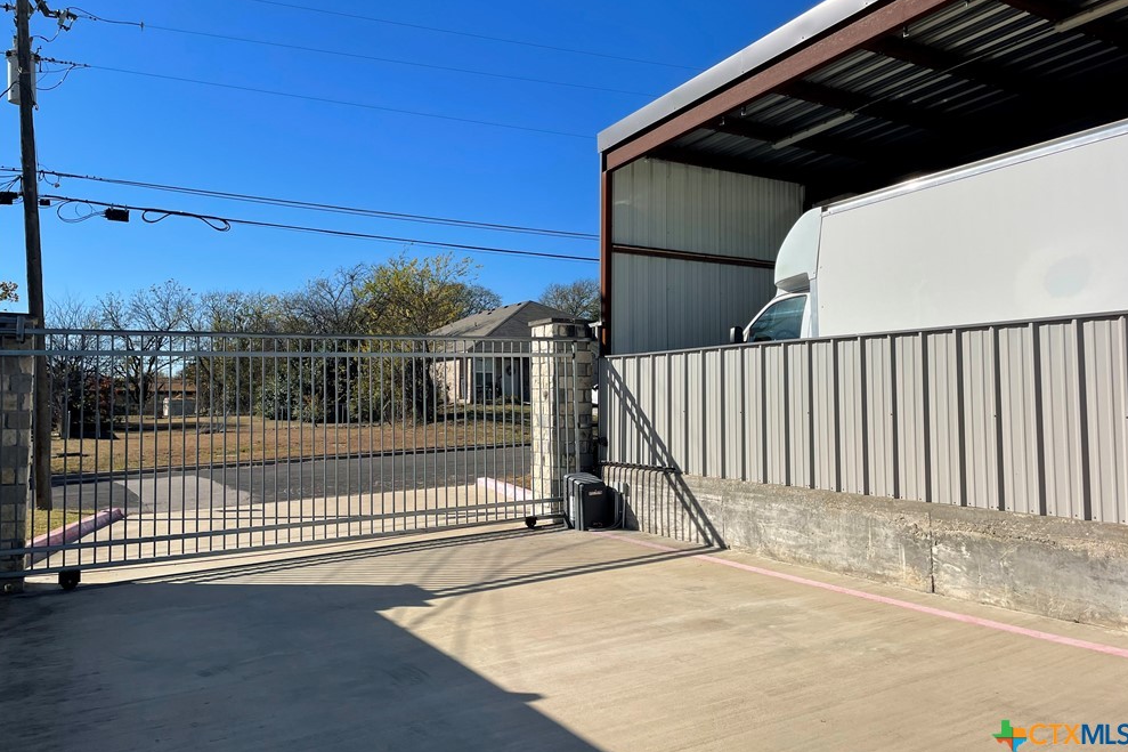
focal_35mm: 28
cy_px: 338
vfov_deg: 46.3
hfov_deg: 65.5
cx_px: 575
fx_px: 877
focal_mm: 4.2
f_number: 1.6
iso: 32
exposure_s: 1/5051
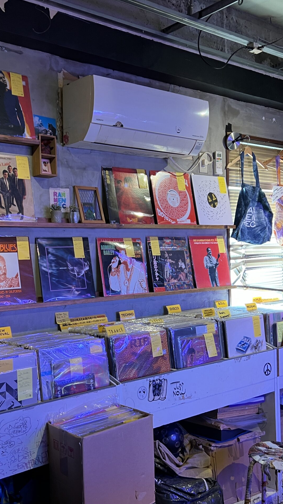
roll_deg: +2.6
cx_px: 83
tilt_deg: -0.4
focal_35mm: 38
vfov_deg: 52.8
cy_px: 252
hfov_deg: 30.8
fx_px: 507
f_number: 1.5
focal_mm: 5.7
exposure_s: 1/50
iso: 100
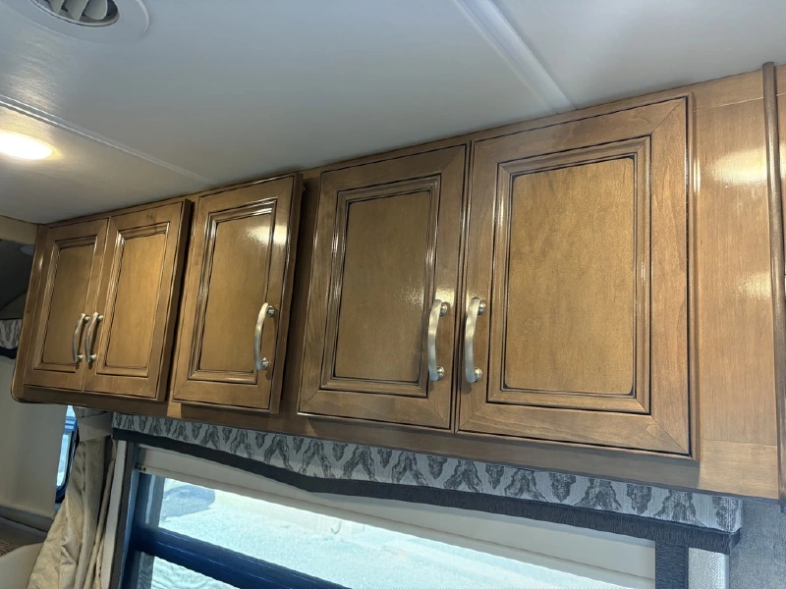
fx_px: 590
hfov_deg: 67.3
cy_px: 294
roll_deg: -3.7
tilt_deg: +11.3
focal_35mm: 26
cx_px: 393
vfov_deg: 53.1
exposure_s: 1/60
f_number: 1.6
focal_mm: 5.96
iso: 200
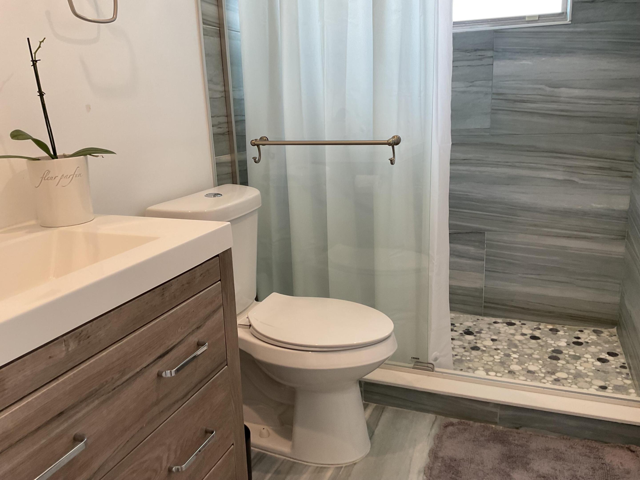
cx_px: 320
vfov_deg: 48.2
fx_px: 536
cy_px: 240
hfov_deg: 61.7
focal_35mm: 29
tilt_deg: -15.0
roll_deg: +2.8
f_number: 1.8
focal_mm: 3
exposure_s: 1/120
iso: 64
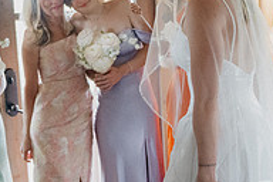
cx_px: 193
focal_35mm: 83
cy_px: 100
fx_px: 629
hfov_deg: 24.3
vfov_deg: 16.5
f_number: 2.8
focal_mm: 27.5
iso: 5000
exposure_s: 1/200
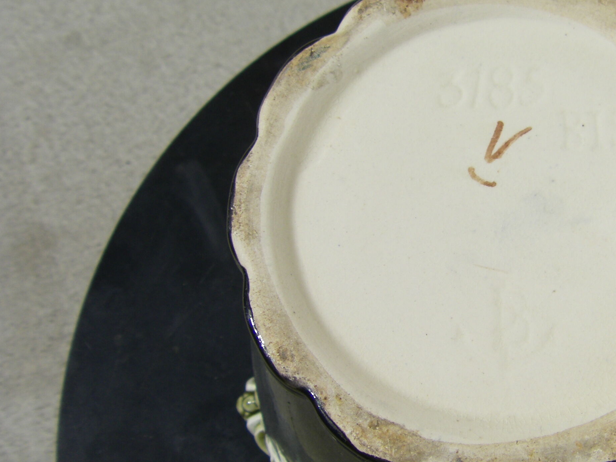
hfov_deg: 28.4
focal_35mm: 67
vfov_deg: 21.9
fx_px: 1192
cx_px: 494
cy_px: 232
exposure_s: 1/640
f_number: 7
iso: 64
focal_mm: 6.3
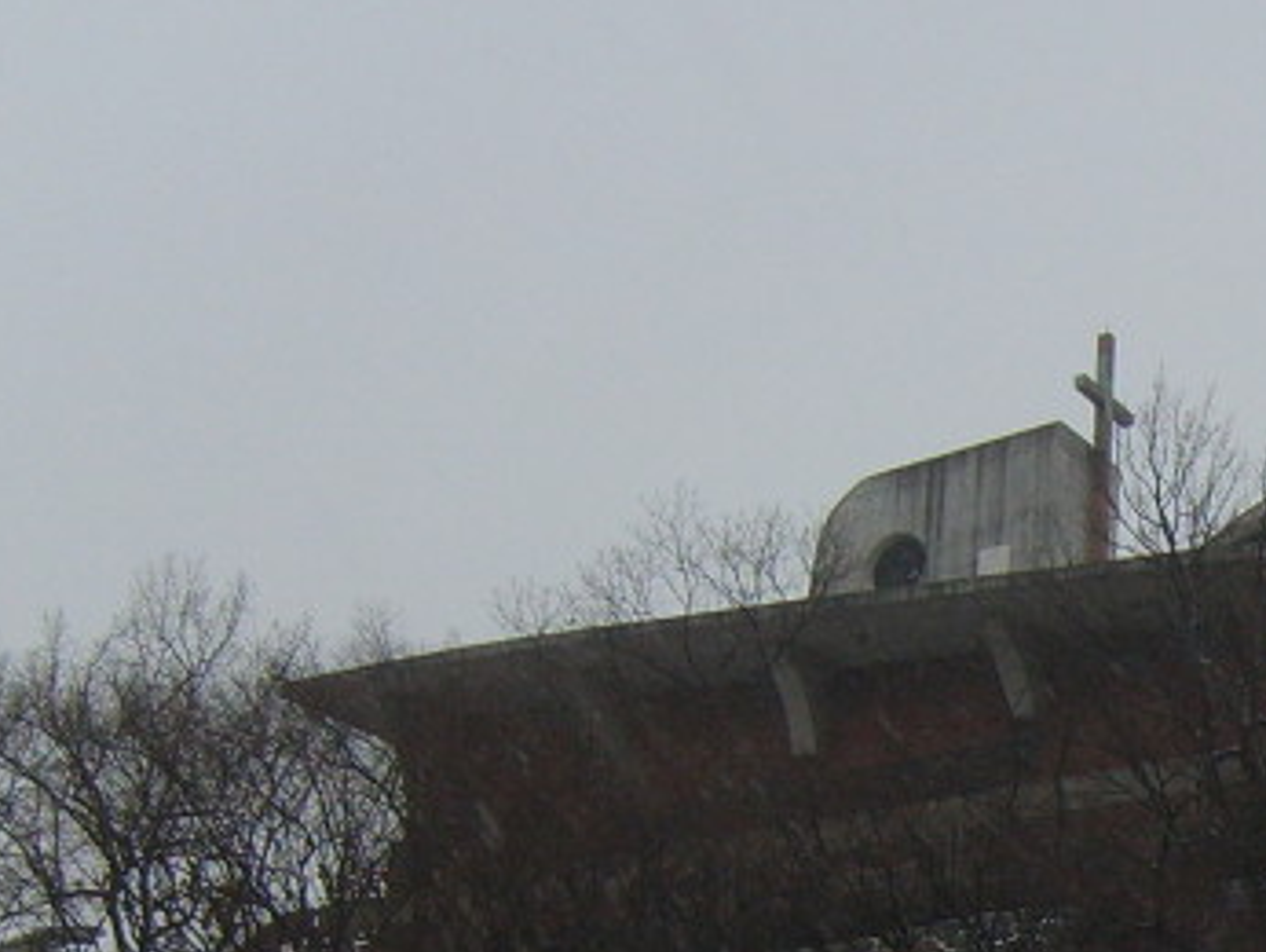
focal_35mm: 95
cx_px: 1456
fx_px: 3477
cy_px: 1104
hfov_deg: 19.6
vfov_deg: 15.1
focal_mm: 5.8
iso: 50
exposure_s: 1/250
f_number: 2.8
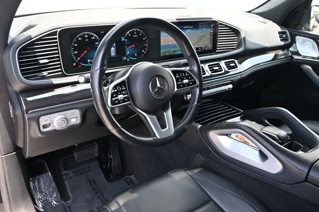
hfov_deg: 59.5
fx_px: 279
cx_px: 160
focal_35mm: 32
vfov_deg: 41.7
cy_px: 106
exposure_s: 1/160
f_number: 4
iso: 400
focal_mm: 21
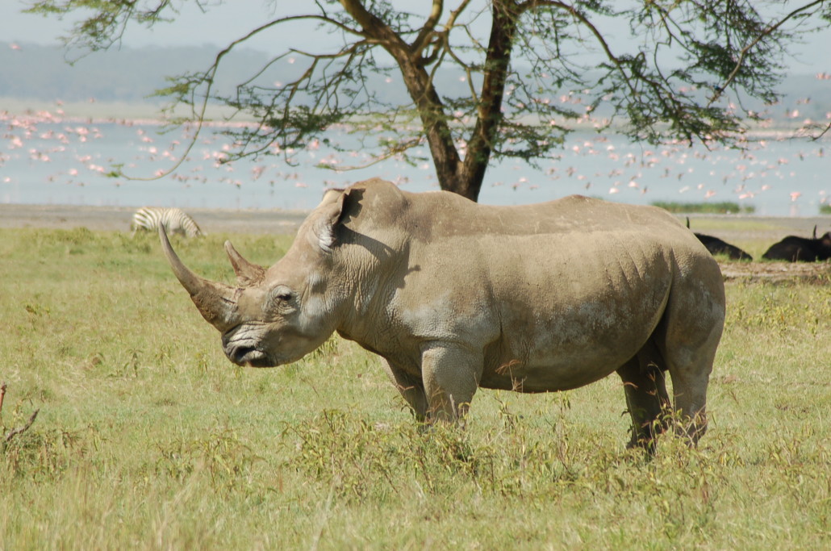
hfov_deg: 5.5
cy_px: 276
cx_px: 416
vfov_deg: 3.7
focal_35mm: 375
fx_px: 8641
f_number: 8
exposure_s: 1/250
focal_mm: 250
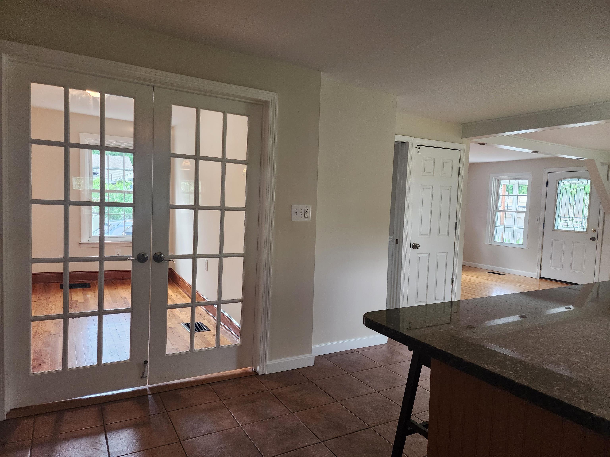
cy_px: 228
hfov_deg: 73.9
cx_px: 305
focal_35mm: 23
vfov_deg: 58.9
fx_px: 405
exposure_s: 1/120
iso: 250
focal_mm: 6.4
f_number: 1.8
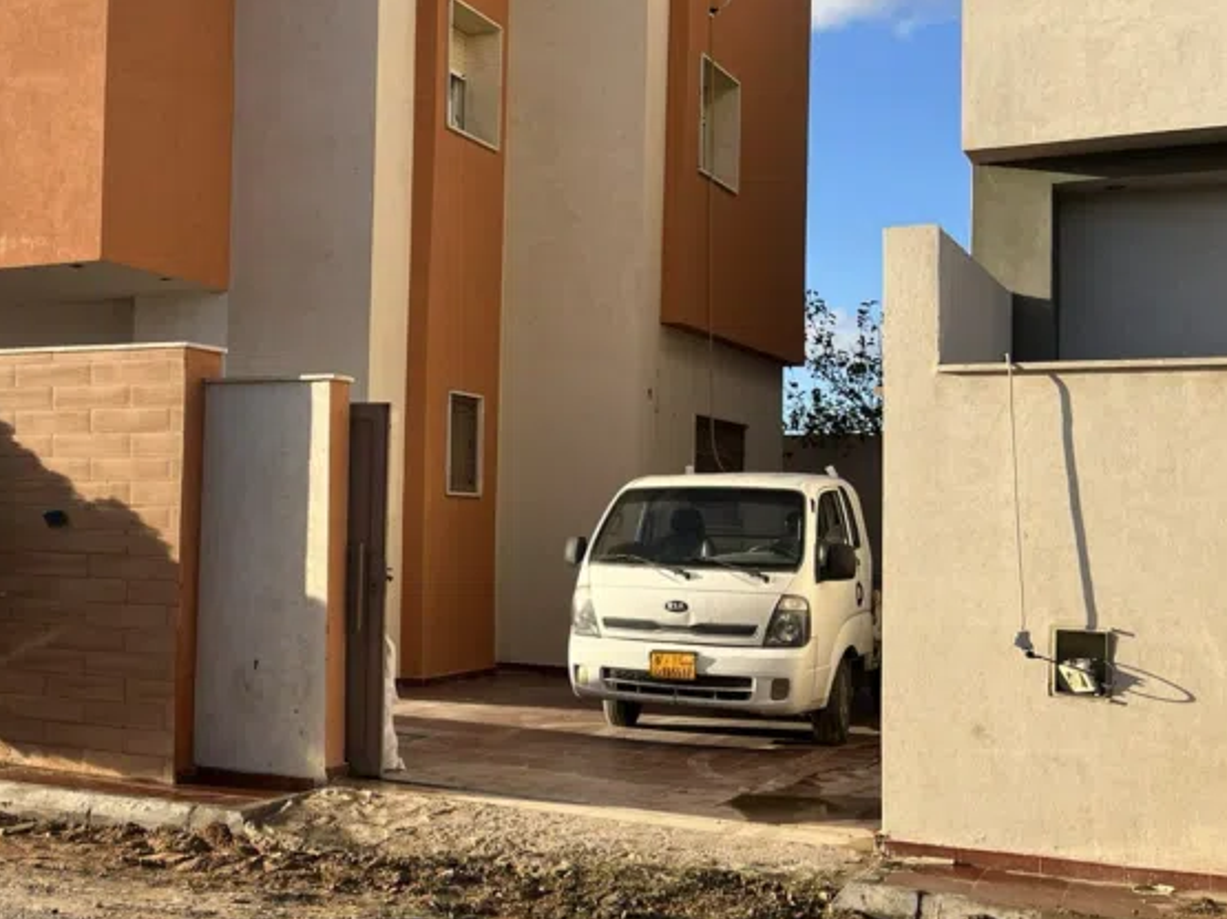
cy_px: 457
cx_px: 183
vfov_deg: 30.3
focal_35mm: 48
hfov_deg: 37.7
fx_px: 1701
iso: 50
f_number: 1.6
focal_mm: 5.1
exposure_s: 1/1992
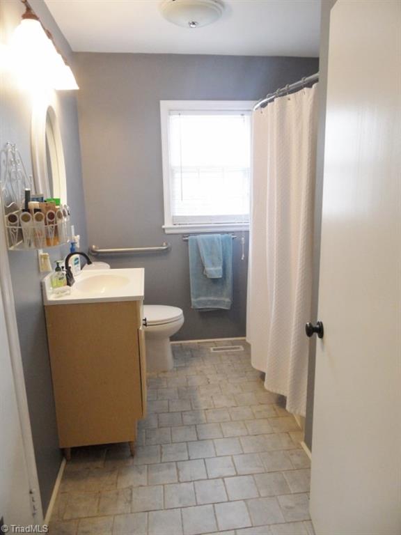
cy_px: 268
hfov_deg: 56.8
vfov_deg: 71.6
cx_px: 200
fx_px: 371
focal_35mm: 24
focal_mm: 3.9
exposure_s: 1/20
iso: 200
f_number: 3.2
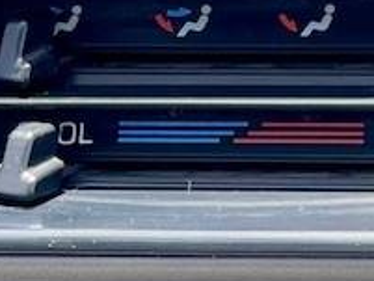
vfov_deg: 9.0
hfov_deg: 11.8
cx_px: 584
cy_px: 469
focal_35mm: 159
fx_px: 1719
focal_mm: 5.1
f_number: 1.6
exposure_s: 1/348
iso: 32
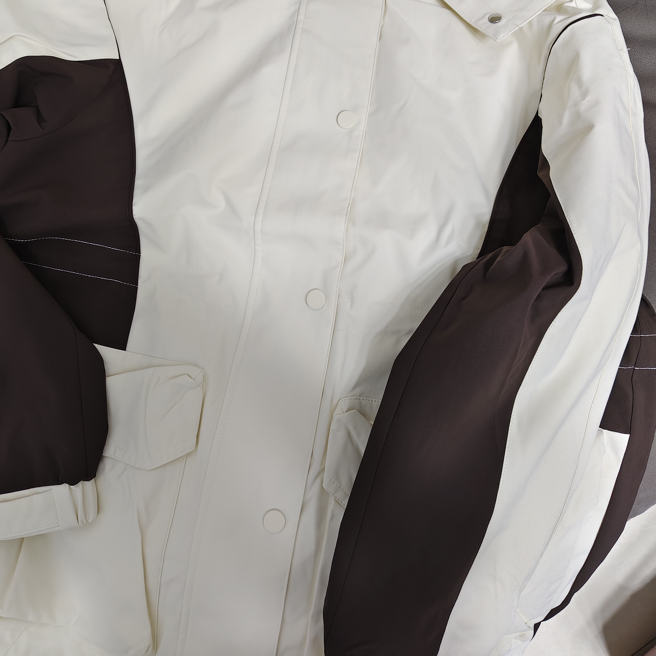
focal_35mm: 28
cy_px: 218
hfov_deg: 57.3
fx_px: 600
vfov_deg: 56.1
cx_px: 318
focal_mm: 5.56
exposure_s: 1/50
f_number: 1.88
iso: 669
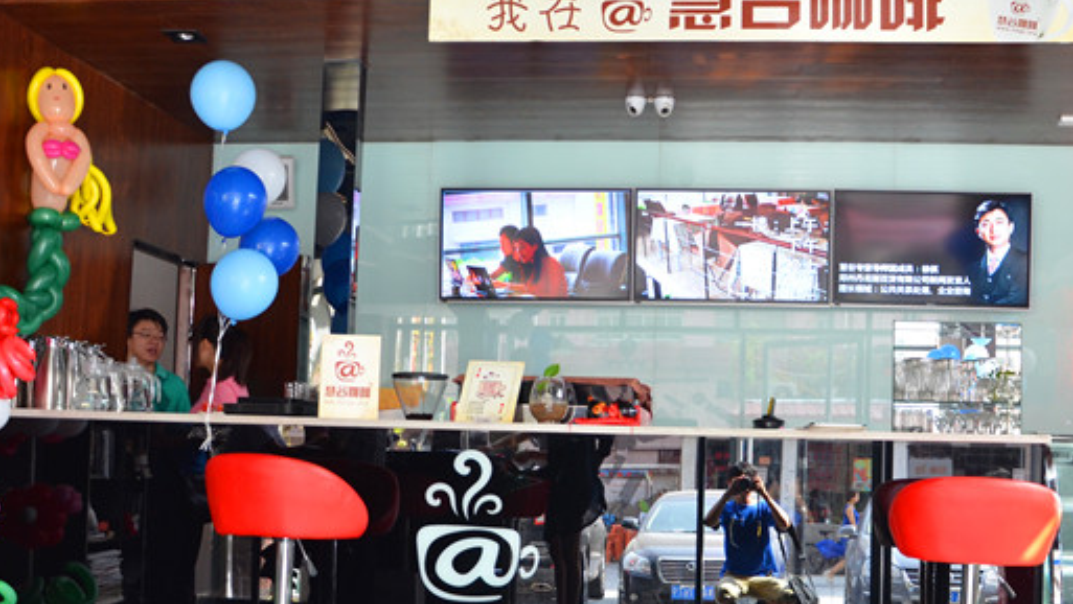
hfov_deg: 46.0
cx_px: 659
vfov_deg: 27.0
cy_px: 394
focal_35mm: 44
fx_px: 1252
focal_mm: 18
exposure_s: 1/60
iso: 640
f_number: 4
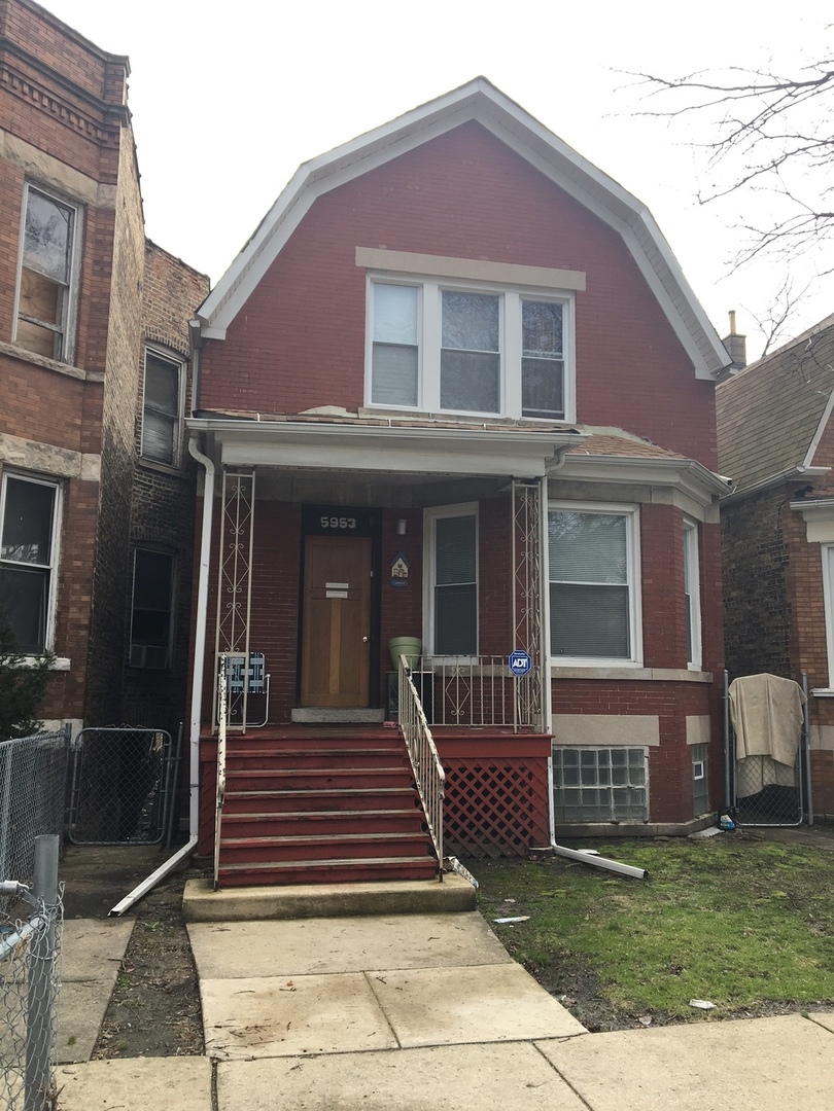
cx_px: 417
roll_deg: -1.2
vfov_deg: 61.7
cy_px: 556
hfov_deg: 48.2
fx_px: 932
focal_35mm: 29
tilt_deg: +9.6
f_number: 2.2
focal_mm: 4.15
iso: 25
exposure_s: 1/545
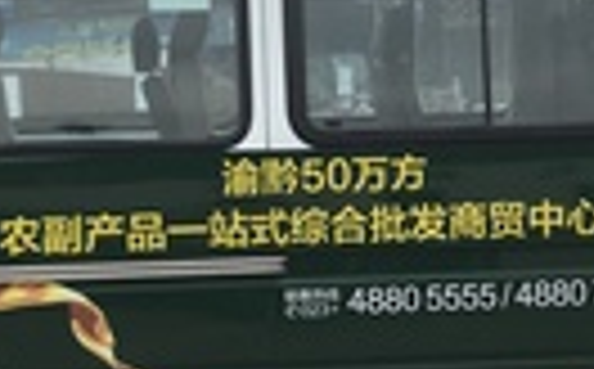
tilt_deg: -2.2
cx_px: 387
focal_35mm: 90
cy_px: 230
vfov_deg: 14.4
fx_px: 1454
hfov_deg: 23.0
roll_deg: -0.6
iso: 20
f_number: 1.8
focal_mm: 3.99
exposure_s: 1/643
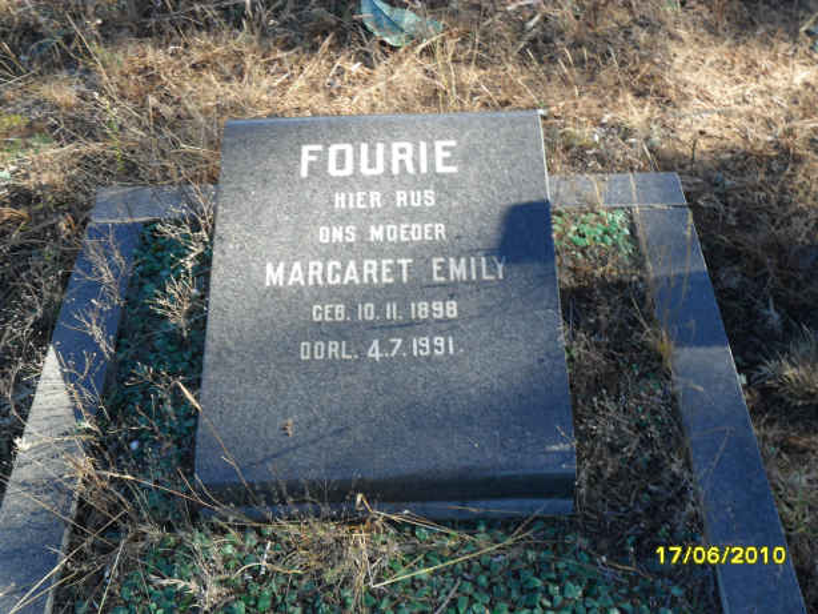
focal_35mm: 52
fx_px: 1229
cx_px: 409
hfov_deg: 36.8
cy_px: 307
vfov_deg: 28.1
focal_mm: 9.3
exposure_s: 1/60
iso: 100
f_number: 5
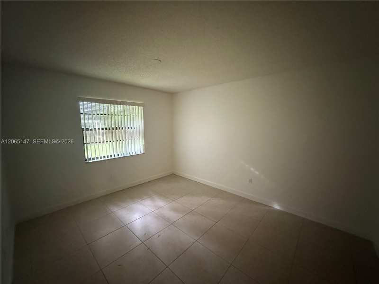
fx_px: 153
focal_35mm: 14
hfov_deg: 102.1
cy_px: 142
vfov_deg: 85.7
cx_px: 190
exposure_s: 1/60
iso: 1250
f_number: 2.2
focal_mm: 2.22
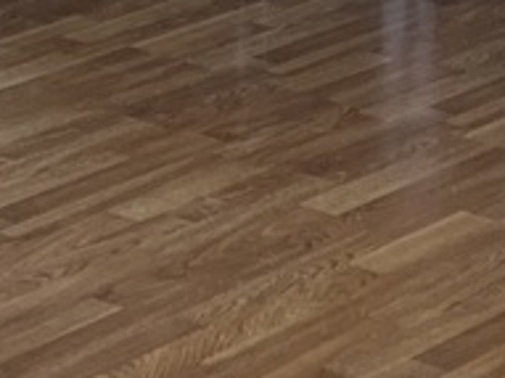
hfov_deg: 10.0
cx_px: -82
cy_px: -624
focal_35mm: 196
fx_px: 2858
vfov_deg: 7.0
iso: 64
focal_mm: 5.7
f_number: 1.5
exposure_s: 1/60
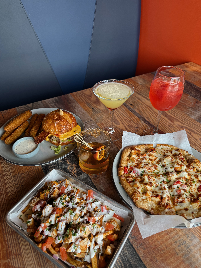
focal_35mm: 24
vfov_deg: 71.6
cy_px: 134
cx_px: 100
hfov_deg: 56.8
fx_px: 186
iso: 64
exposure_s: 1/120
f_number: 1.78
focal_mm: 6.76
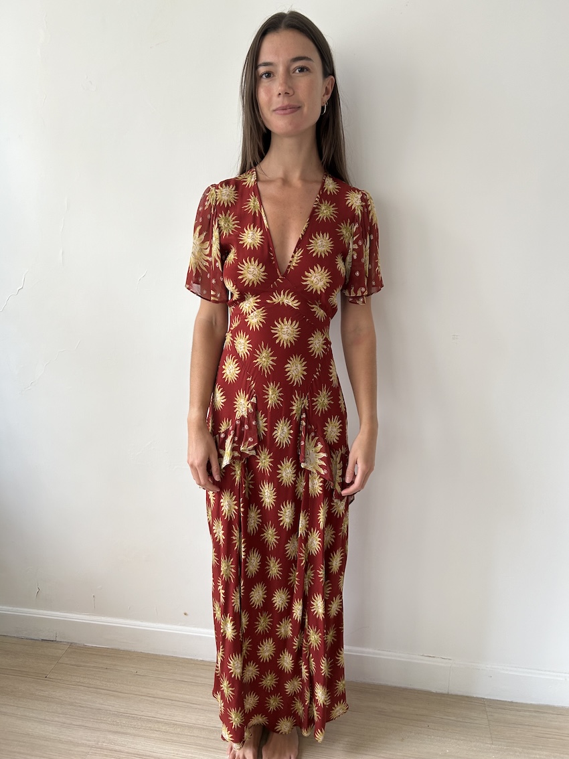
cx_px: 284
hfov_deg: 53.0
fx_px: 570
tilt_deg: -14.3
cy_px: 380
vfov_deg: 67.3
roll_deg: +0.6
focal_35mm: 26
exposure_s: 1/100
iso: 64
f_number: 1.5
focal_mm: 5.7
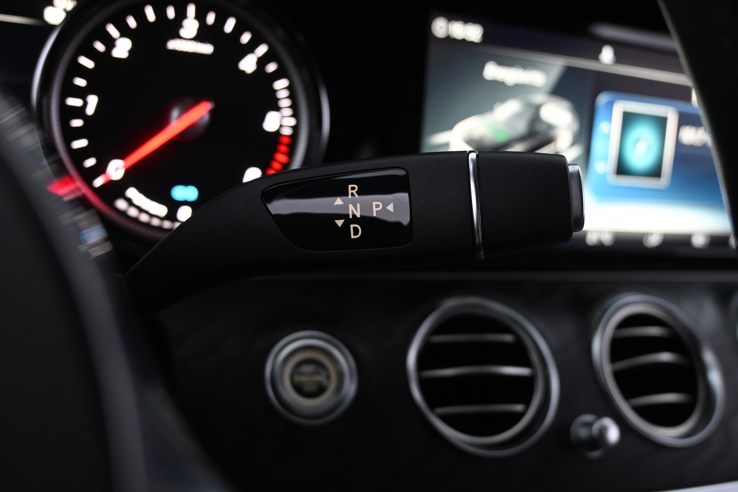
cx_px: 369
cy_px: 246
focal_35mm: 32
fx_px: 646
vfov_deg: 41.7
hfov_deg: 59.5
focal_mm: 21
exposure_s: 1/30
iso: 1800
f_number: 4
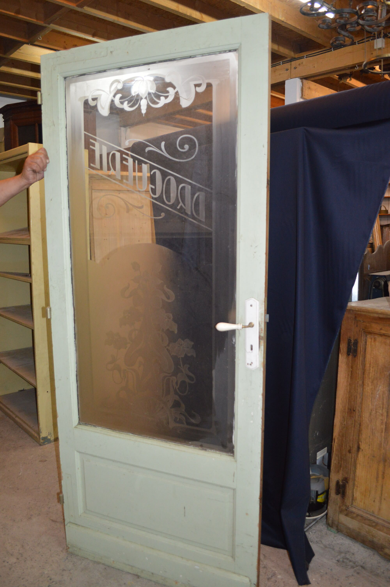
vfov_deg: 67.4
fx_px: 440
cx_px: 195
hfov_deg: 47.8
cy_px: 294
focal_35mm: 27
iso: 1100
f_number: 3.5
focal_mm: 18
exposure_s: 1/60
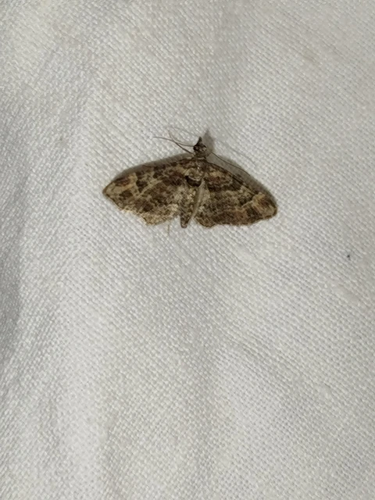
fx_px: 1271
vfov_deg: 22.3
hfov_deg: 16.8
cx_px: 188
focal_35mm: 88
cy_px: 250
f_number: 1.7
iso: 64
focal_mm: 5.31
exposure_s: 1/50
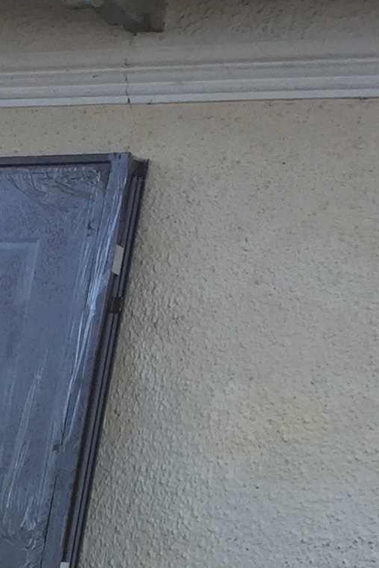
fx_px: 2036
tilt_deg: -9.3
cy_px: 616
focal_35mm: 129
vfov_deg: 15.5
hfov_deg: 9.2
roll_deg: -1.8
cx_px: -631
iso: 32
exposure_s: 1/205
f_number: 2.2
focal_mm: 4.15
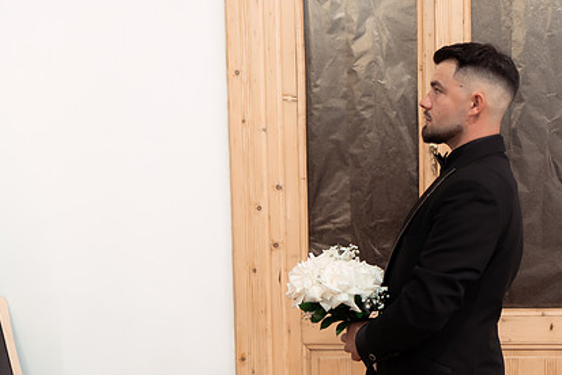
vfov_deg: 21.9
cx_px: 433
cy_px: 202
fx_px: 969
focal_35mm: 62
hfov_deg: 31.7
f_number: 2
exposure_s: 1/320
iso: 1600
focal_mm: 35
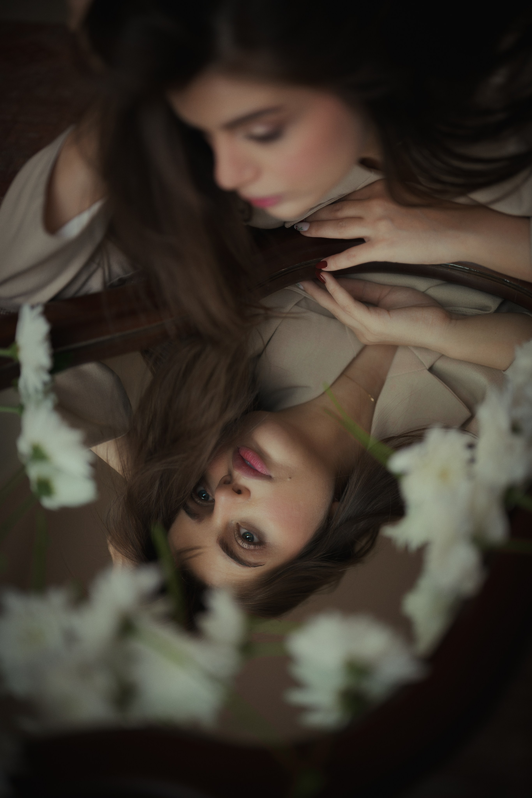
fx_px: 1108
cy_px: 399
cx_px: 266
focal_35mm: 50
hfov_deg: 27.0
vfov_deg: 39.6
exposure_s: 1/400
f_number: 1.2
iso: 125
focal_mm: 50
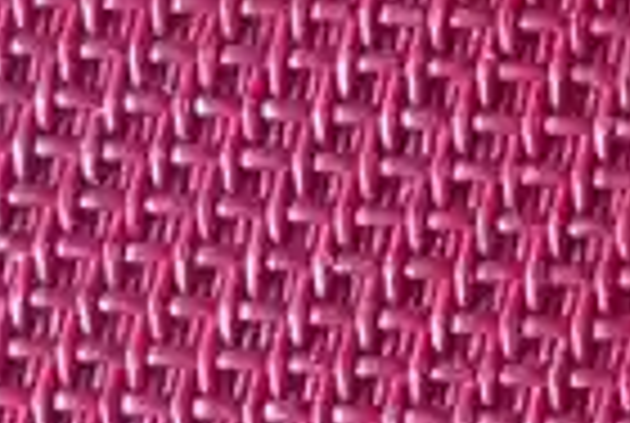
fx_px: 4542
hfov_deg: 7.2
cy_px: 248
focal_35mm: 259
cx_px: 1728
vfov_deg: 5.3
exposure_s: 1/40
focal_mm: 4.28
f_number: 2.4
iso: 64
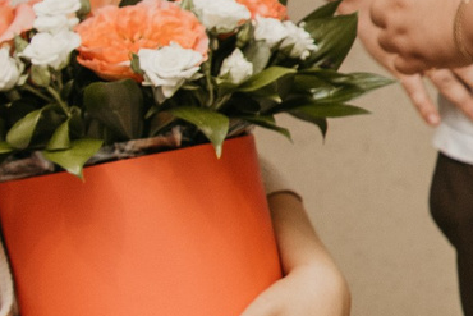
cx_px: 1214
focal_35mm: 166
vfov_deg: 8.3
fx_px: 2182
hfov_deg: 10.3
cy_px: 56
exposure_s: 1/160
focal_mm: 24
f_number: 4
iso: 200
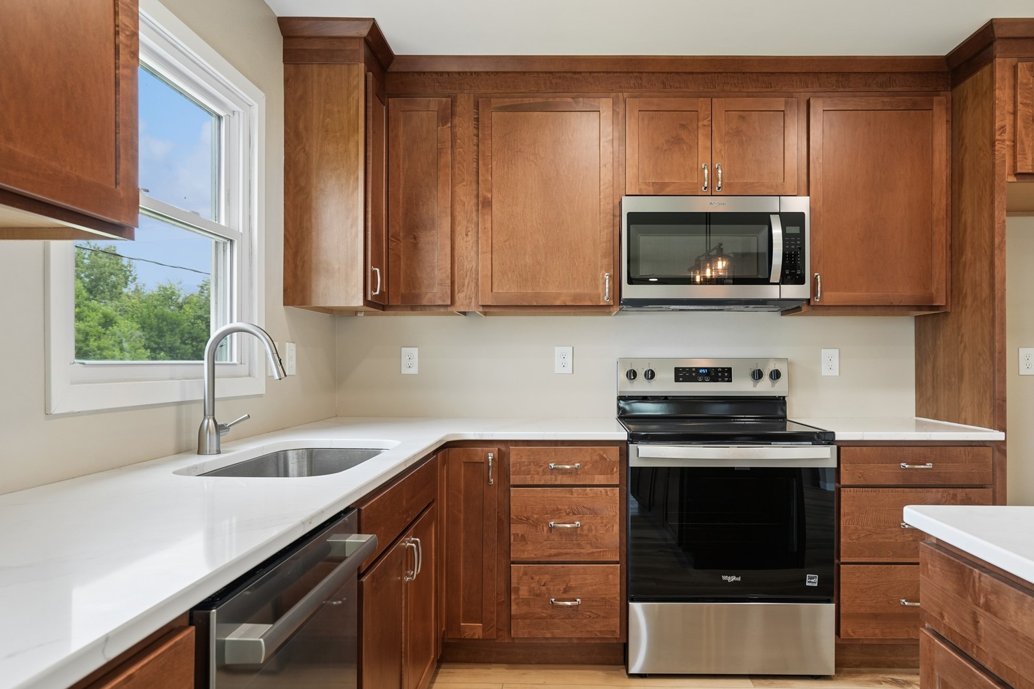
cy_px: 357
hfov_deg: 73.7
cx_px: 551
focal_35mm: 24
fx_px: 689
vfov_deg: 53.1
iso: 400
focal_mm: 22
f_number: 8
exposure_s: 1/20
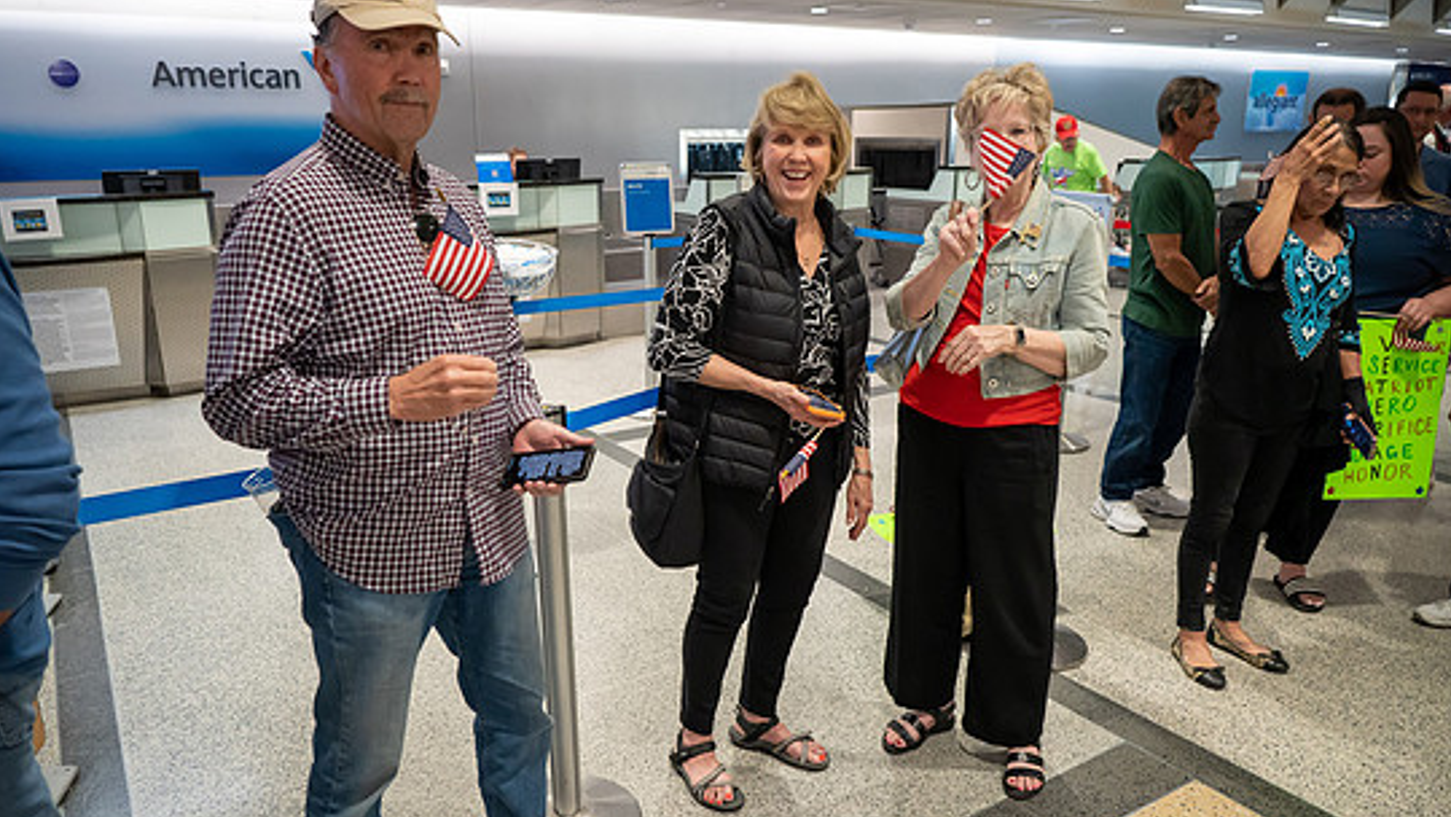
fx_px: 1039
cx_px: 688
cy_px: 446
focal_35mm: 27
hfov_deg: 69.8
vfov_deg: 42.9
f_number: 4
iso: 5000
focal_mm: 24
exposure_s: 1/200
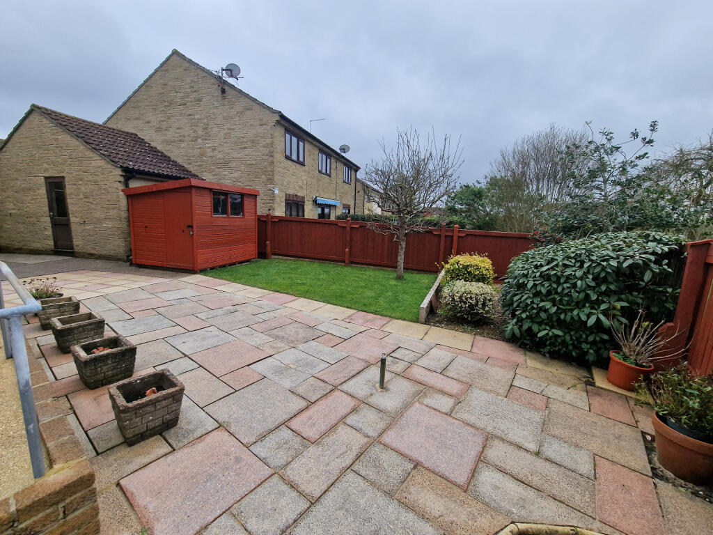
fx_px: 268
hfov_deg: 106.2
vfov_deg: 89.9
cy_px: 268
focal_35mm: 13
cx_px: 356
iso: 50
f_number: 2.2
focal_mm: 2.2
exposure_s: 1/634
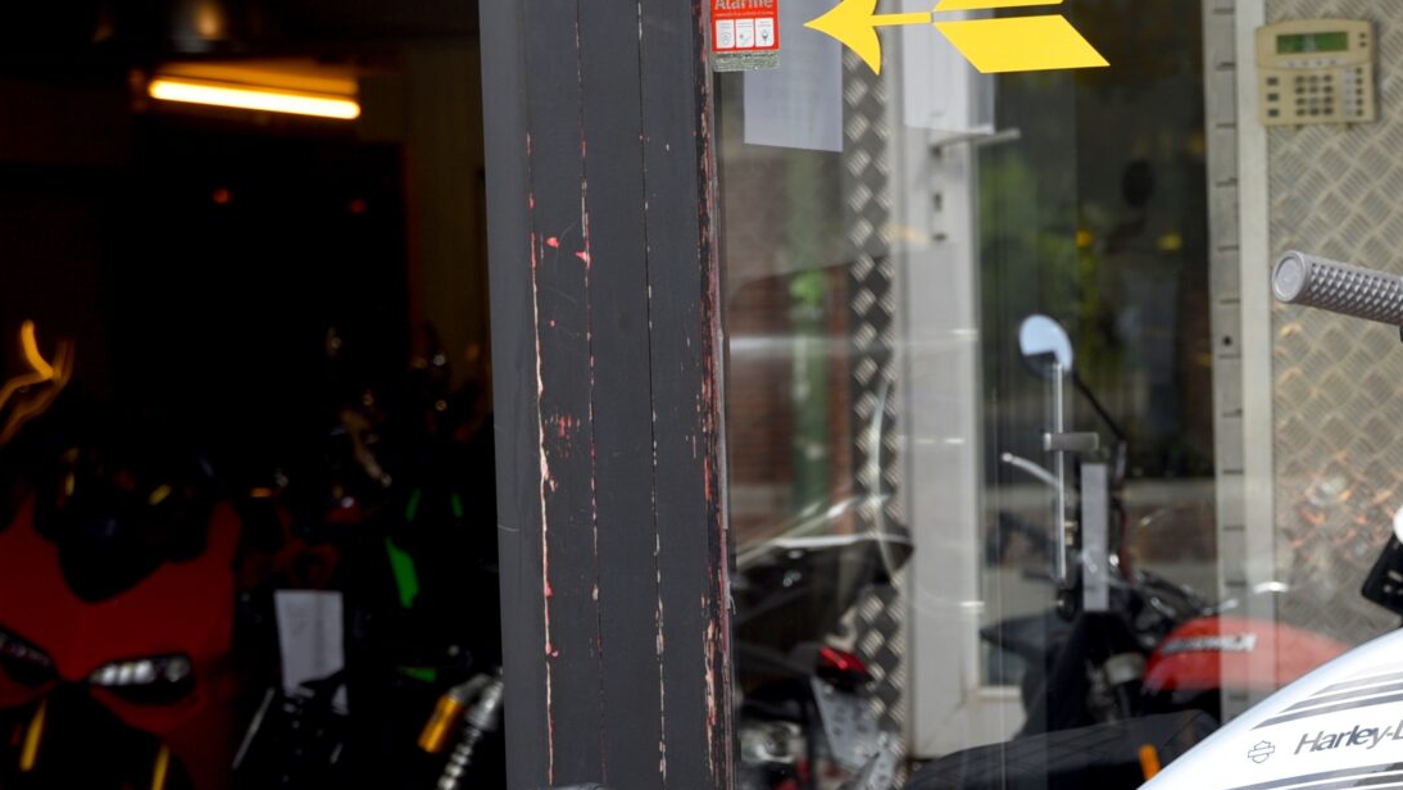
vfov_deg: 7.9
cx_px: 1295
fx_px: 5656
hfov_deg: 14.0
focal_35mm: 152
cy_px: 1068
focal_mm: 62
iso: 100
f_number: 4.5
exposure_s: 1/80
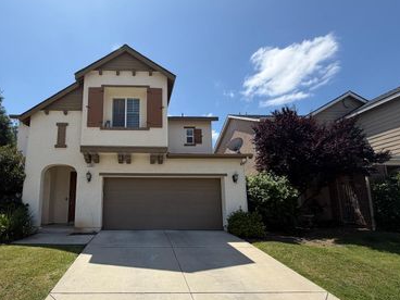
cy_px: 177
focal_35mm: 19
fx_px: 220
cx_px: 147
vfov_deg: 68.1
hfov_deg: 82.8
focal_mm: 2.22
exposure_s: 1/1050
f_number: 2.2
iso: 20
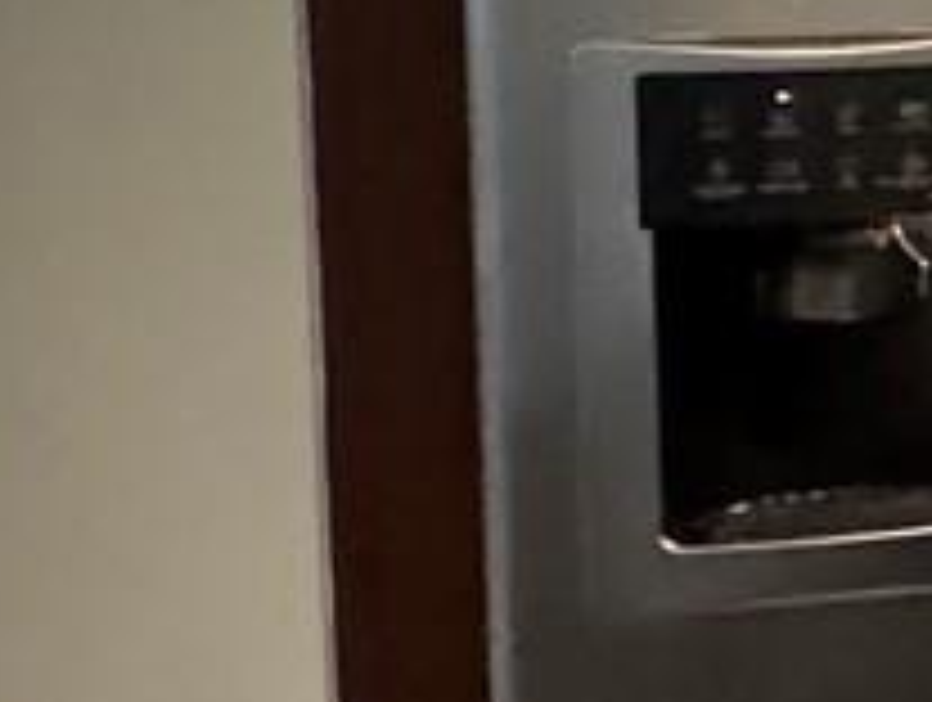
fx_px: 2913
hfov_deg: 11.3
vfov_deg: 13.4
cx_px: 2773
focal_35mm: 108
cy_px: -130
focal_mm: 2.22
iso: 1250
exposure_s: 1/30
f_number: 2.2
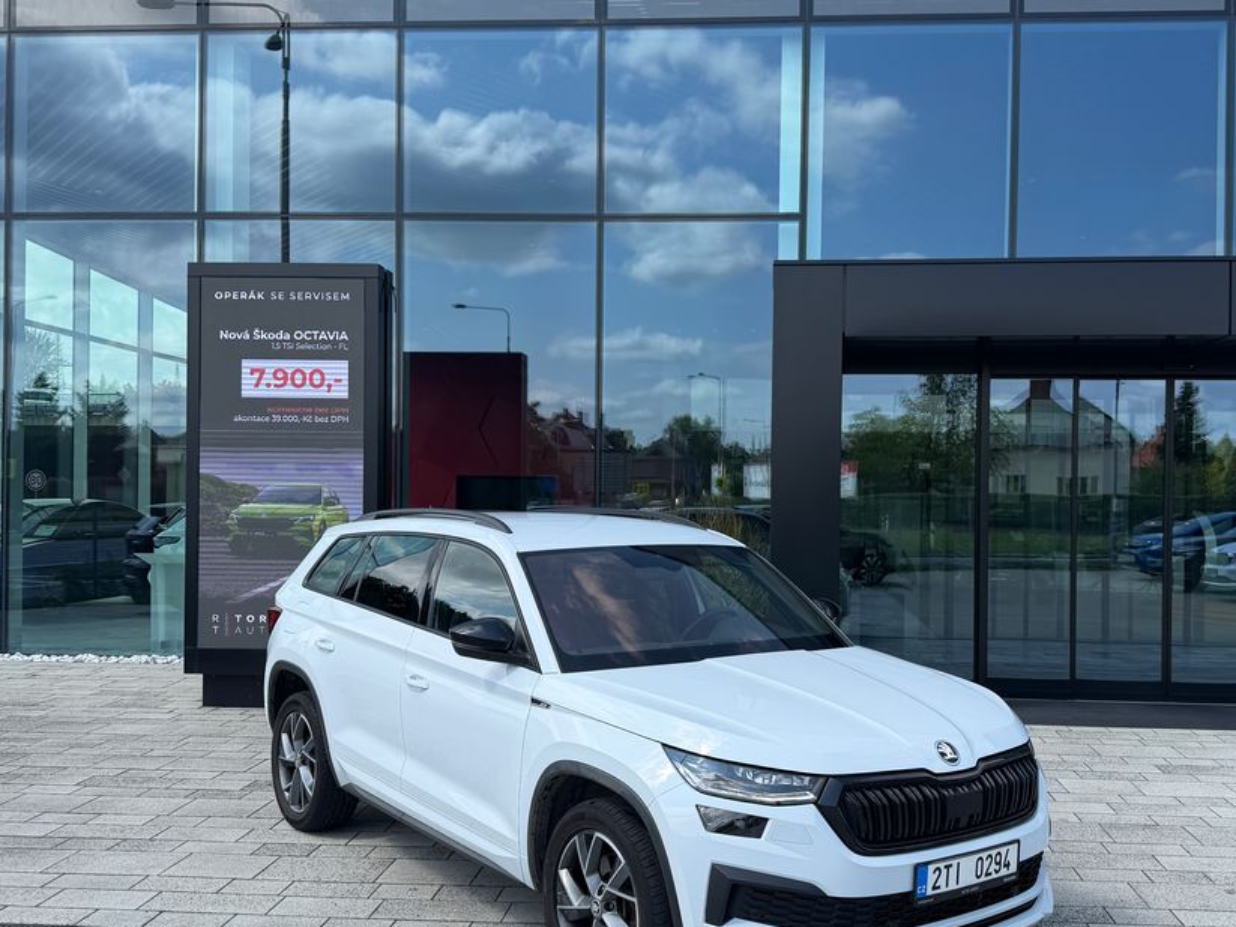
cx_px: 695
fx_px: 1250
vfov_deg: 40.7
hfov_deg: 52.5
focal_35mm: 35
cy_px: 496
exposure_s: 1/2907
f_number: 1.78
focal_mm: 6.76
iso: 80
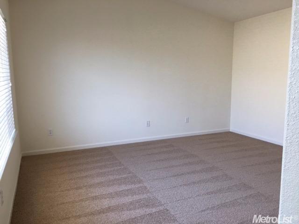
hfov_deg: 61.7
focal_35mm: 29
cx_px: 150
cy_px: 112
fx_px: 250
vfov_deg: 48.2
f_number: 2.2
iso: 40
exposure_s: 1/30
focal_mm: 4.15
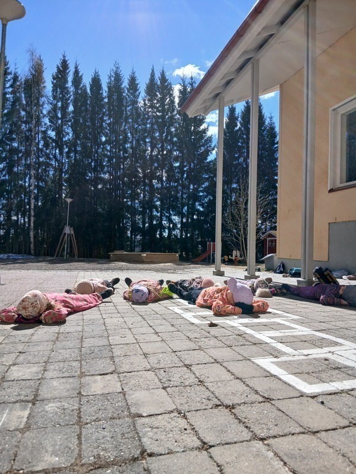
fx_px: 357
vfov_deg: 67.3
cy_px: 237
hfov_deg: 53.1
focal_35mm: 26
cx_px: 178
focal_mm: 3.98
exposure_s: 1/657
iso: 20
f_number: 1.8
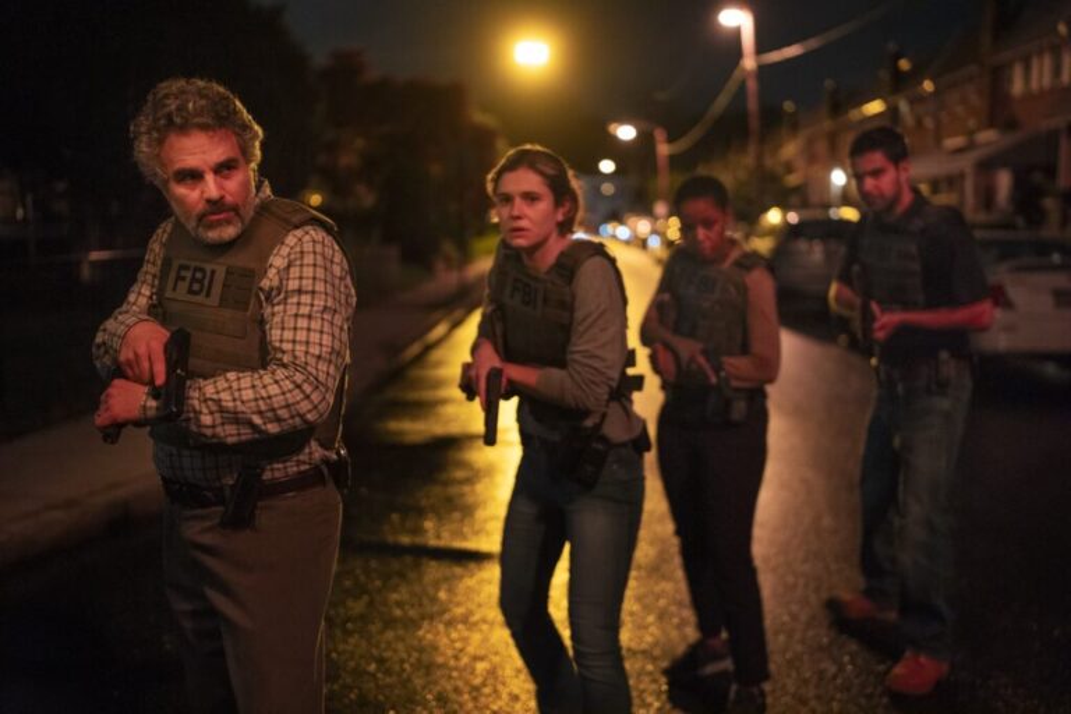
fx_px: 1041
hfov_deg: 54.4
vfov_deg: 37.9
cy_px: 357
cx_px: 536
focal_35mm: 35
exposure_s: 1/200
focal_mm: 35
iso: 4000
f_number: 1.4
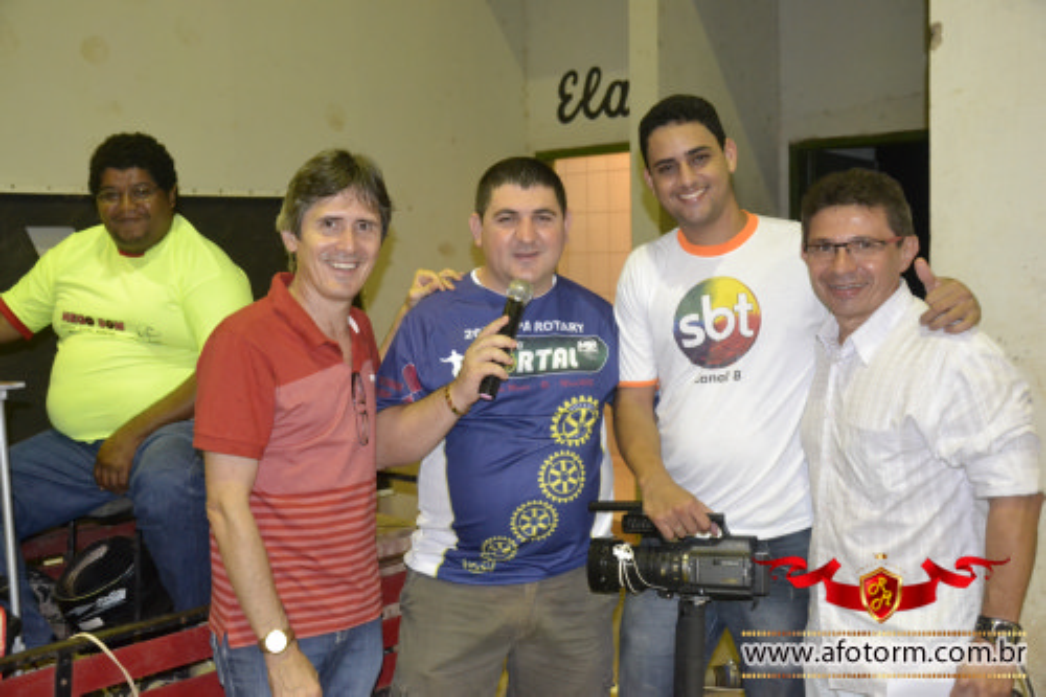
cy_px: 348
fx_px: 1133
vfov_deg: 34.2
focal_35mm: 39
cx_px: 523
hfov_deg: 49.6
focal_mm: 26
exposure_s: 1/60
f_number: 3.8
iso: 3200
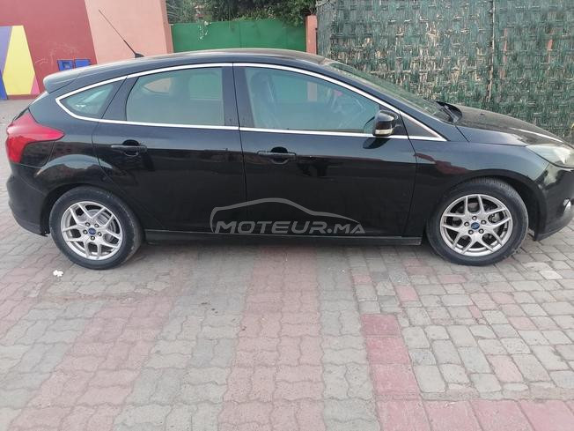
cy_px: 216
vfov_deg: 53.1
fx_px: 431
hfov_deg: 67.3
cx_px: 287
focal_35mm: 26
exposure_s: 1/33.3
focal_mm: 5.3
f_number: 1.8
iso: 100
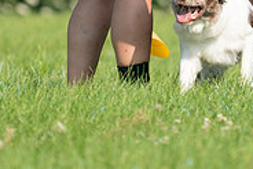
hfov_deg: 1.9
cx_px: 221
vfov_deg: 1.3
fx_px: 7743
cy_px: -82
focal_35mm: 1101
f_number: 6.3
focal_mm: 350
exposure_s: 1/4000
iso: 1000
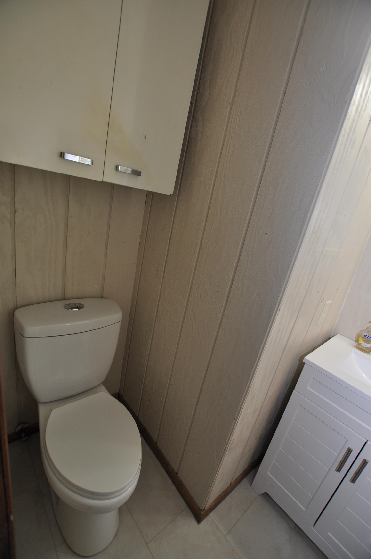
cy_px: 280
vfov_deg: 100.5
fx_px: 232
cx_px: 186
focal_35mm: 15
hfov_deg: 77.2
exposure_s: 1/60
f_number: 4
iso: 200
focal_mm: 10
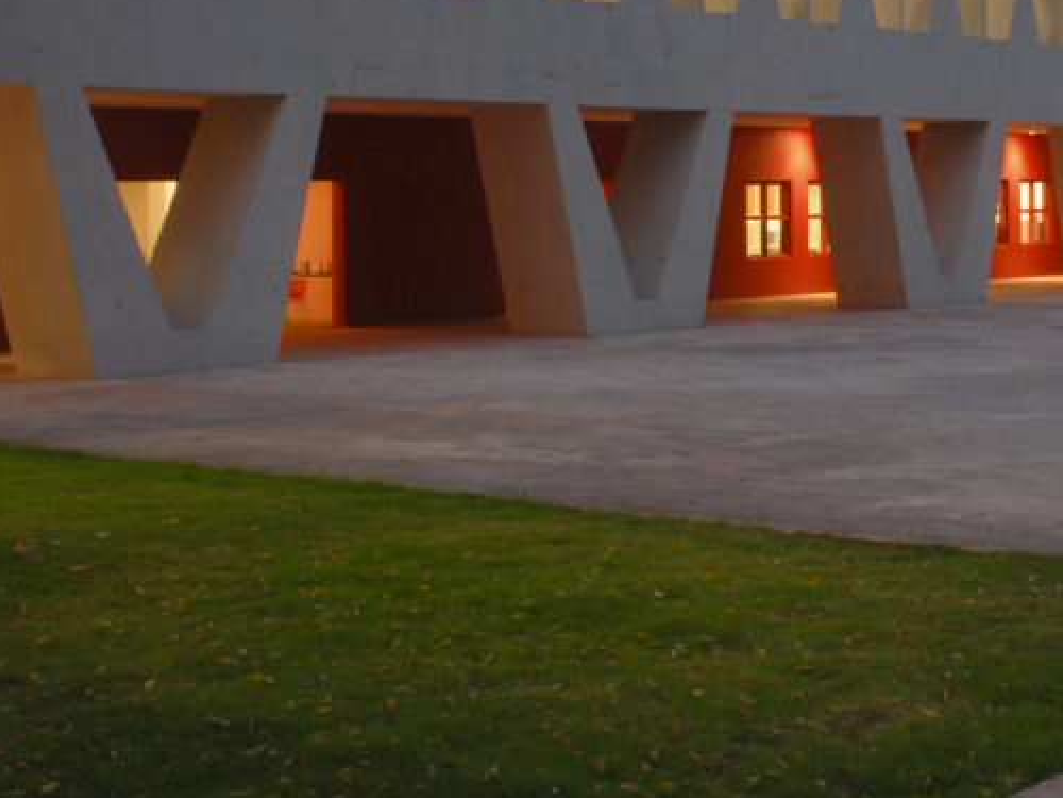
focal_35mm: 71
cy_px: 101
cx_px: 774
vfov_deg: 20.4
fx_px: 2180
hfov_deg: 27.1
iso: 100
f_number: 20
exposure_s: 30
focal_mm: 24
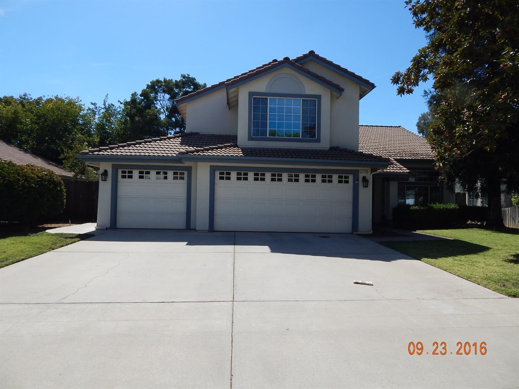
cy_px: 194
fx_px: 330
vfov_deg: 61.1
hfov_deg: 76.4
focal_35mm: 22
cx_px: 260
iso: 125
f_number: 6
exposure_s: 1/640
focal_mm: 4
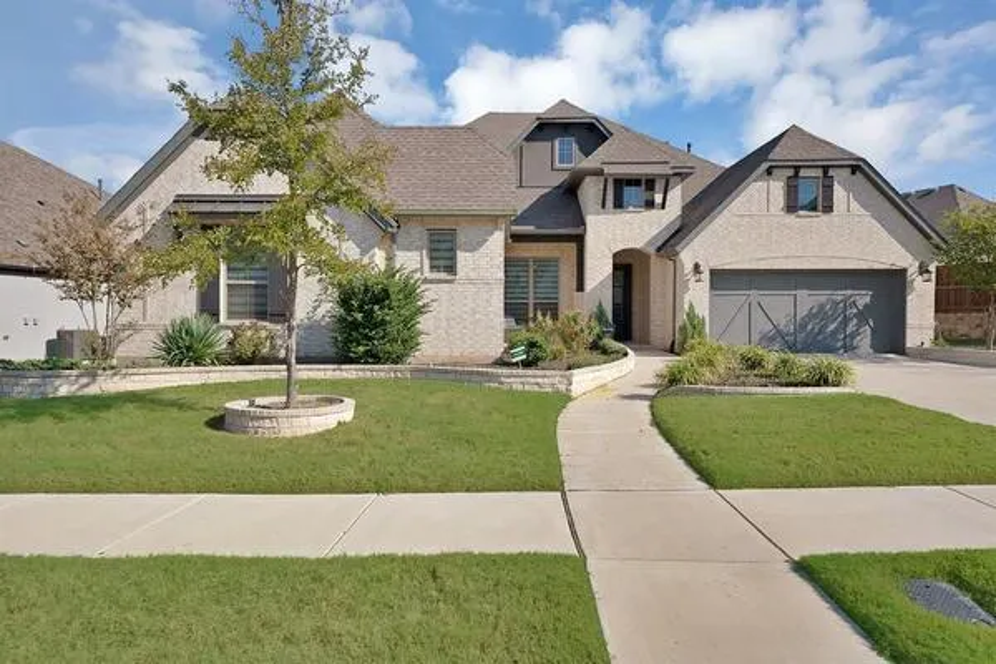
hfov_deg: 78.6
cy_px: 332
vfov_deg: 57.2
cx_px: 498
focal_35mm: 22
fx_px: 609
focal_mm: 22
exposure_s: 1/200
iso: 640
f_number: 9
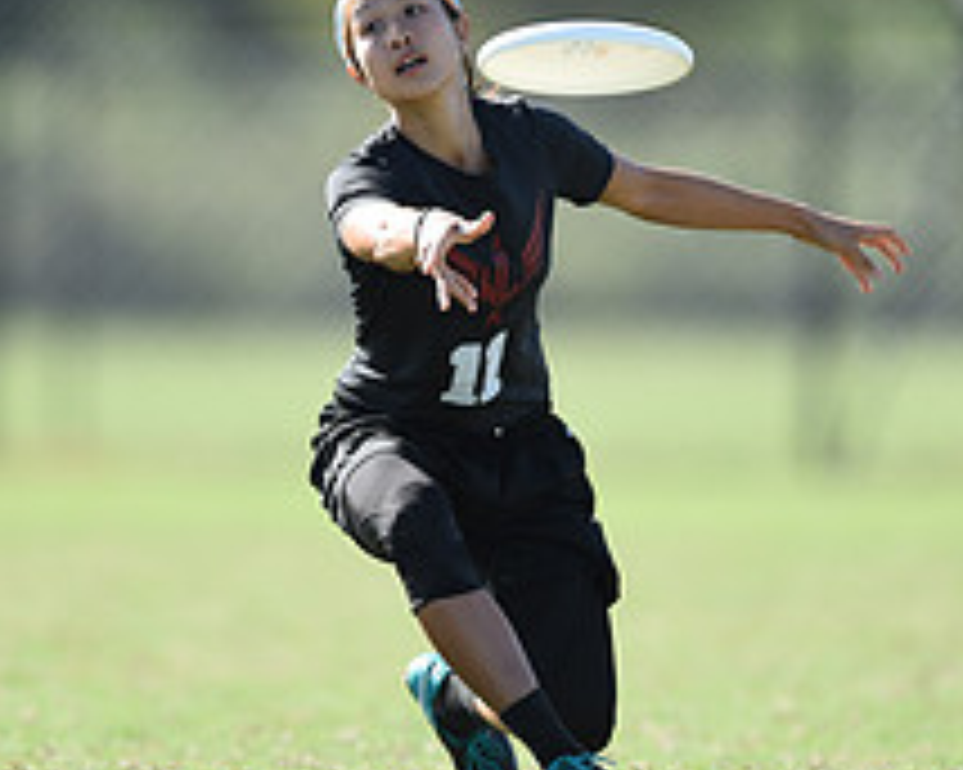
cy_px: 189
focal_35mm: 1016
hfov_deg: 1.9
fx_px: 28944
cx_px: 472
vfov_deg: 1.5
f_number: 2.8
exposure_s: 1/800
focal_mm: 400
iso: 100
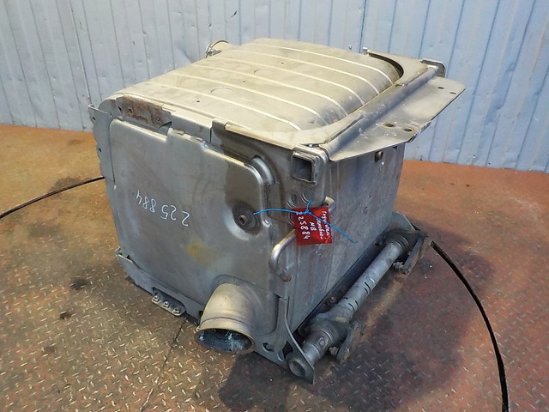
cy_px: 206
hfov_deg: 60.0
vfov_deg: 46.8
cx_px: 274
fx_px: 476
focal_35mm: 30
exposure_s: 1/50
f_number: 3.3
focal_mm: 4.1
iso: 800
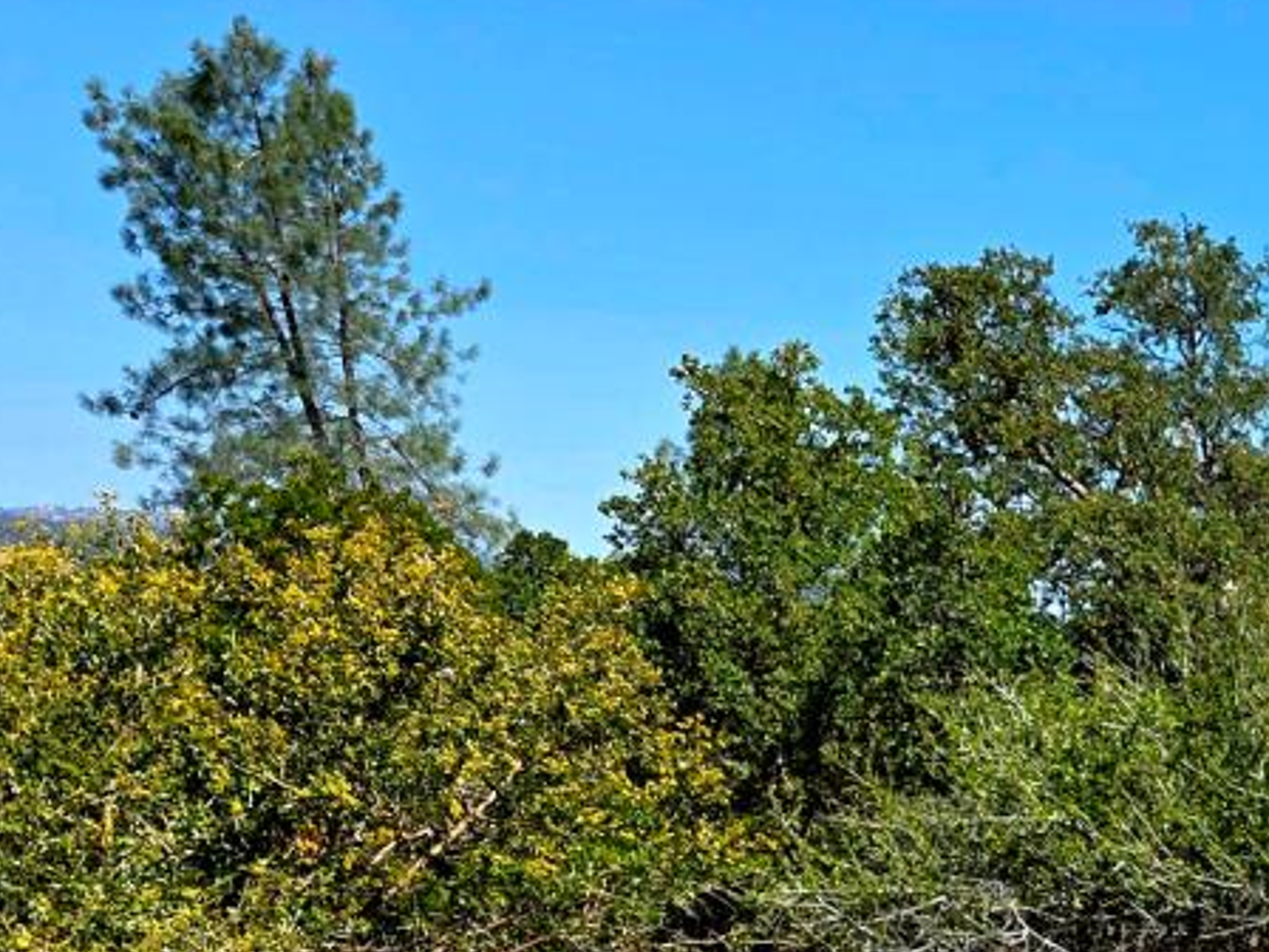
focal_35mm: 77
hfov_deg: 21.2
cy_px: 1279
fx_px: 2823
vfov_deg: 17.8
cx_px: 1923
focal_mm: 6.3
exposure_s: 1/10000
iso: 80
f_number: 1.7
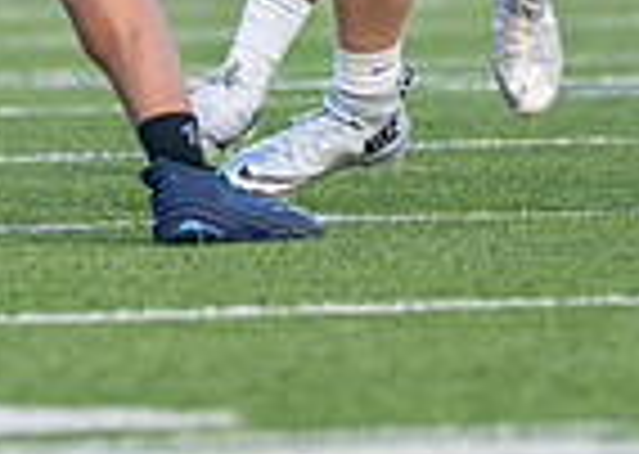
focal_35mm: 1407
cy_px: -488
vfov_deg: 1.0
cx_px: 475
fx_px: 25498
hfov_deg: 1.4
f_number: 2.8
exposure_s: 1/1600
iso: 320
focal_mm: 200
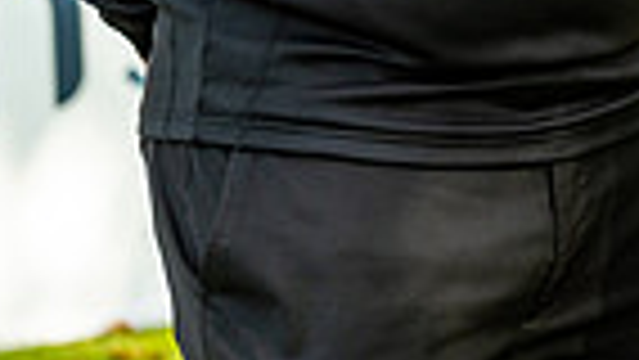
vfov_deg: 2.8
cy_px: -457
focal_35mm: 435
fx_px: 7373
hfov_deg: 4.9
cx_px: 1030
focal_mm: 102
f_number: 4.5
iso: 200
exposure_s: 1/500
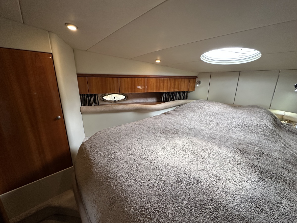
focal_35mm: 14
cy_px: 112
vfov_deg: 85.7
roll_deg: -0.3
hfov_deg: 102.1
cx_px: 148
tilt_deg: -14.5
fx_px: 120
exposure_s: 1/99
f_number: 2.2
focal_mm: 2.22
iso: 200
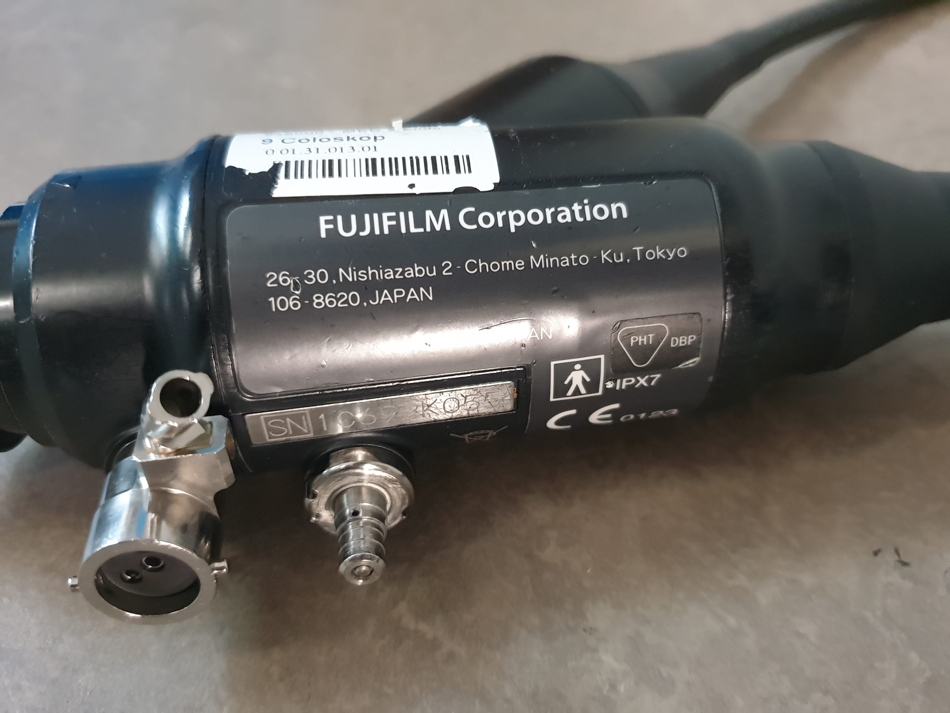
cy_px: 356
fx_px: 714
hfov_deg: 67.3
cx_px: 475
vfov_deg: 53.1
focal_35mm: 26
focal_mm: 4.3
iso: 250
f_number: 1.5
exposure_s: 1/50
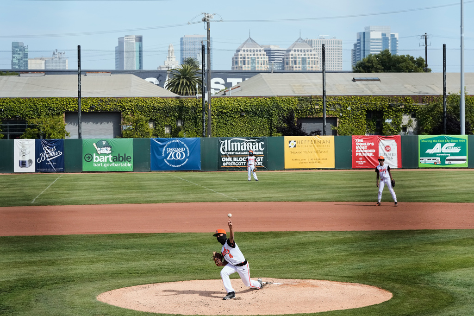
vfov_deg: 13.2
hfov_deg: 19.6
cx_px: 237
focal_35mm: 104
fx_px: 1369
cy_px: 158
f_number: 8
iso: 800
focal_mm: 104
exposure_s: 1/2000
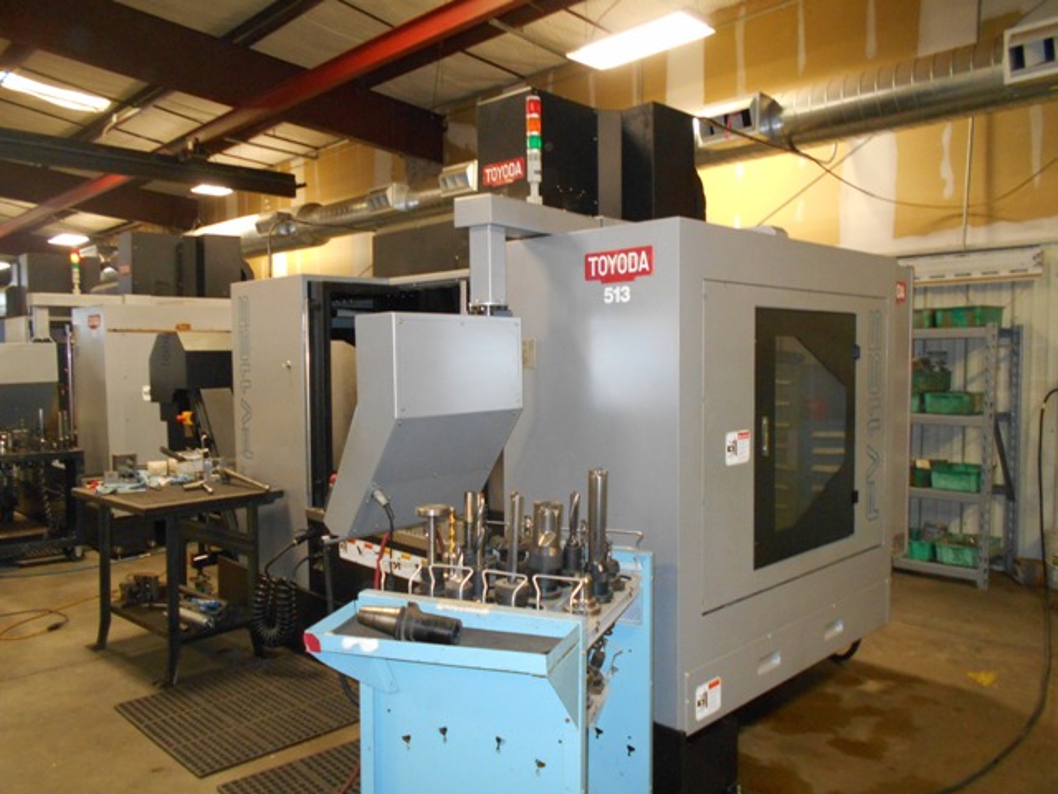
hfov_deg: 67.3
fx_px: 795
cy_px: 397
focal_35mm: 26
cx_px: 529
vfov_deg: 53.1
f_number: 3.2
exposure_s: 1/25
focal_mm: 4.6
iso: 400
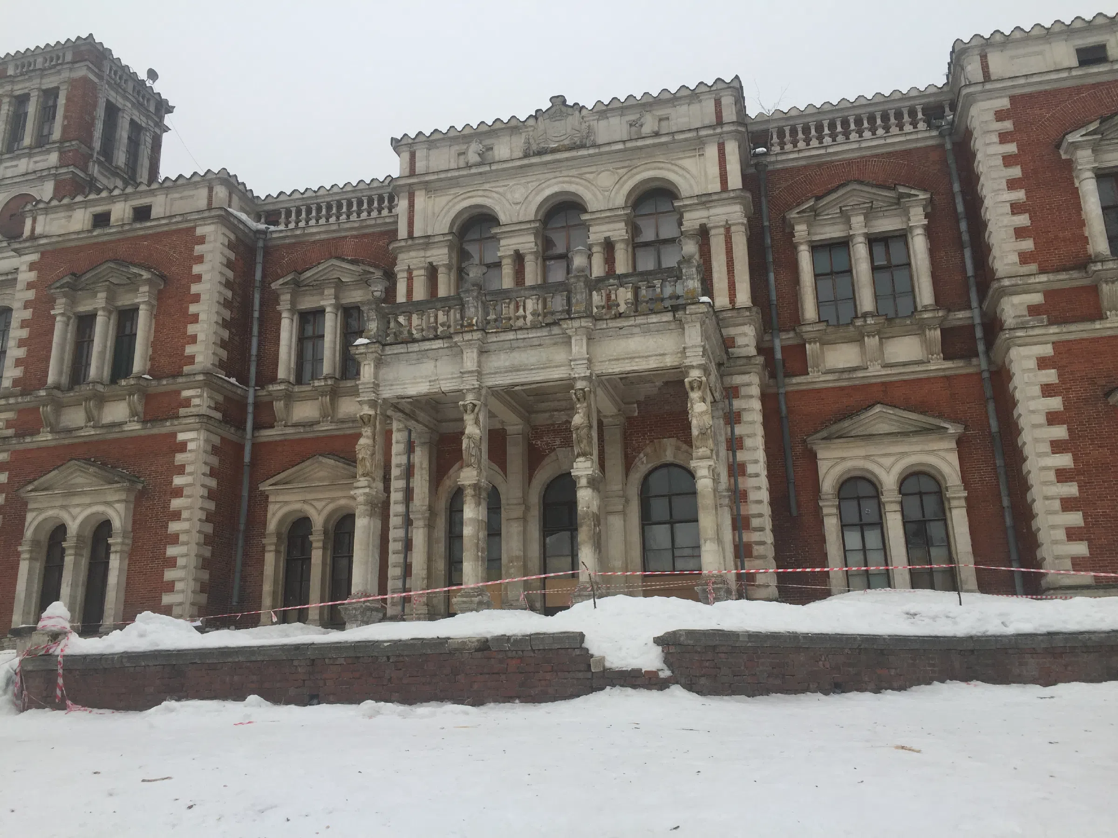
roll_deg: +1.1
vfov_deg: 48.2
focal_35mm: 29
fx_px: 937
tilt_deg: +16.4
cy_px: 419
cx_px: 559
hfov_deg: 61.7
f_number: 2.2
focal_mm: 4.15
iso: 32
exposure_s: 1/1582
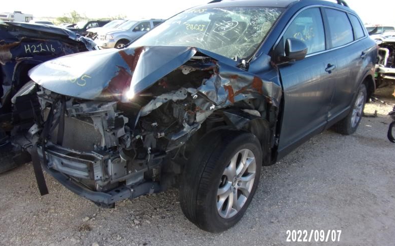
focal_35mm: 26
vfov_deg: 47.6
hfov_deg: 70.4
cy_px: 118
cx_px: 199
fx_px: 280
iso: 80
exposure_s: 1/220
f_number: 3.3
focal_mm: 4.3
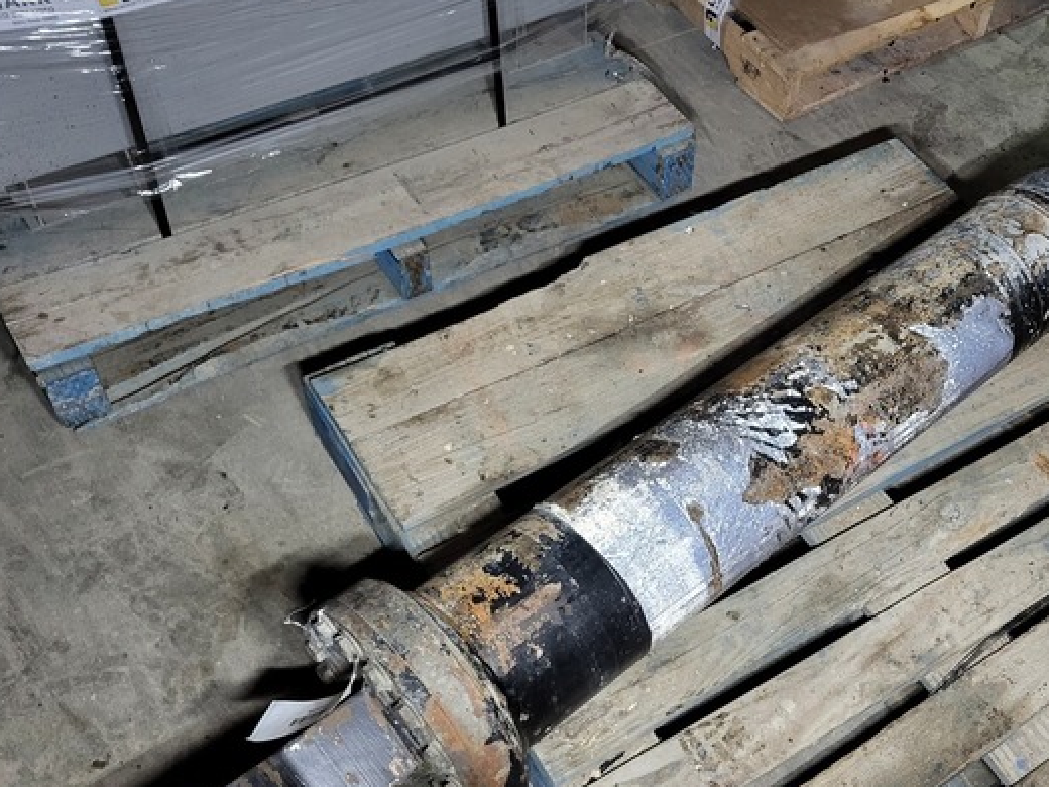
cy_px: 452
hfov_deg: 45.8
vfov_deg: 35.9
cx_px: 732
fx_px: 1212
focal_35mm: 40
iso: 640
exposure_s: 1/40
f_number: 1.8
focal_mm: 5.4
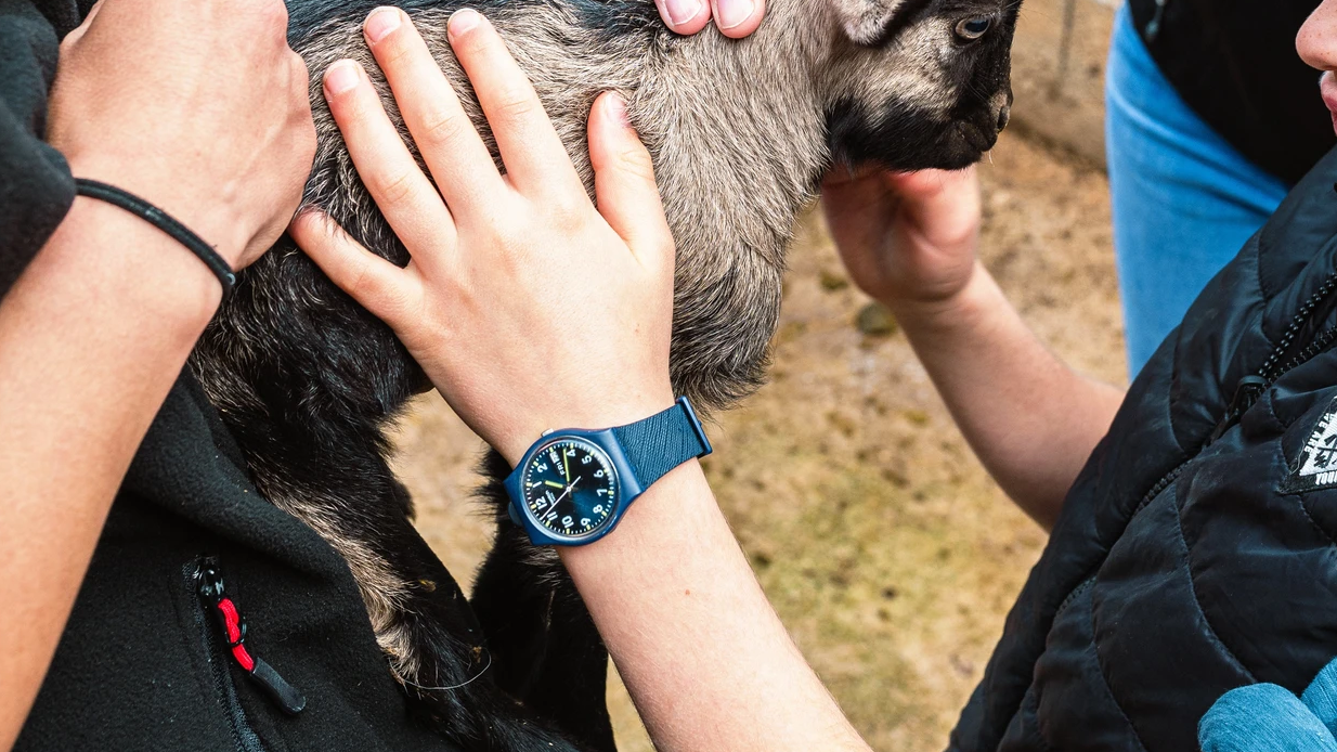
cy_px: 38
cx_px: 671
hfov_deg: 36.6
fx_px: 2021
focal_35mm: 57
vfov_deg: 20.5
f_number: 8
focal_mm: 35
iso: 560
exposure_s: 1/250
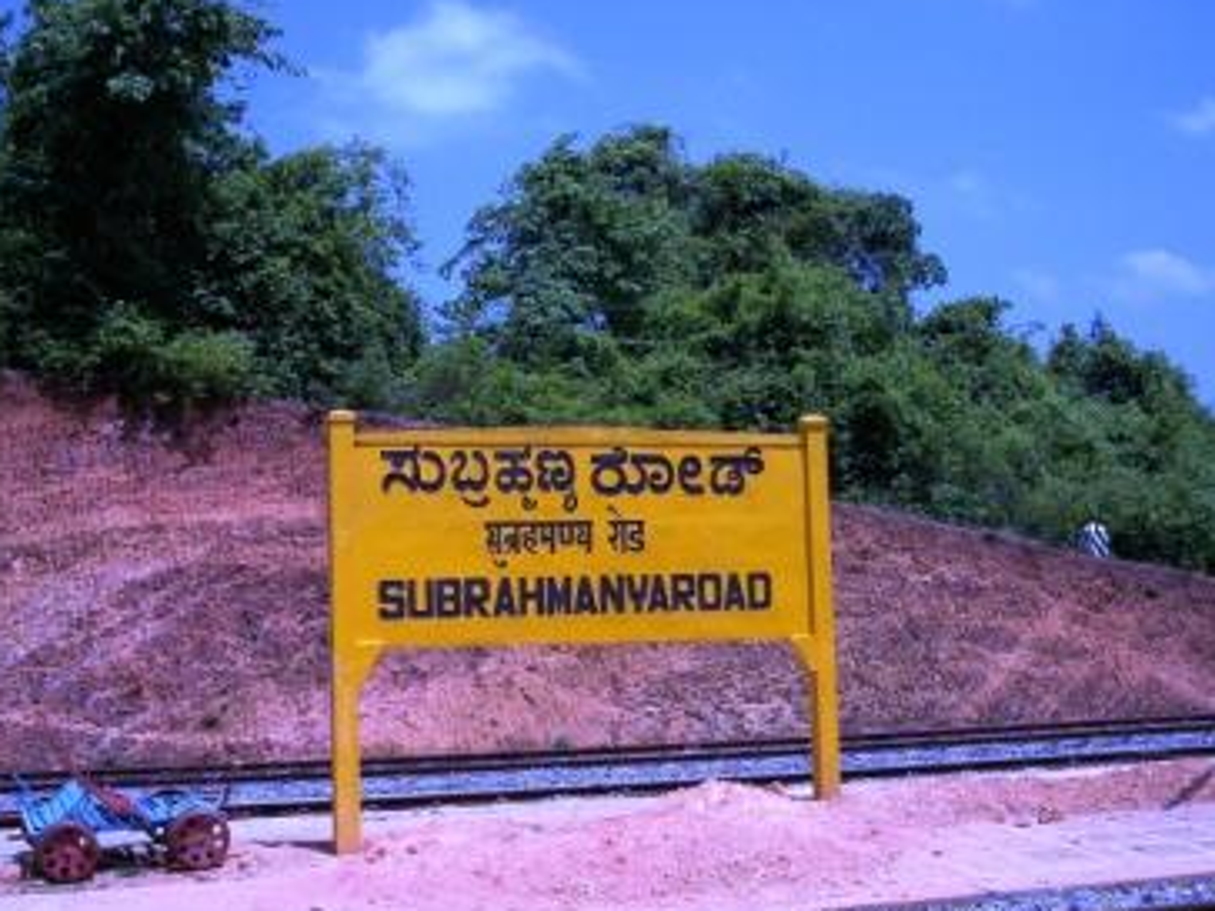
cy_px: 531
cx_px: 577
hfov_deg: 39.6
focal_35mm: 48
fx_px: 1685
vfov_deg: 30.2
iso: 100
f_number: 5.6
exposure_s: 1/750
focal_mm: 8
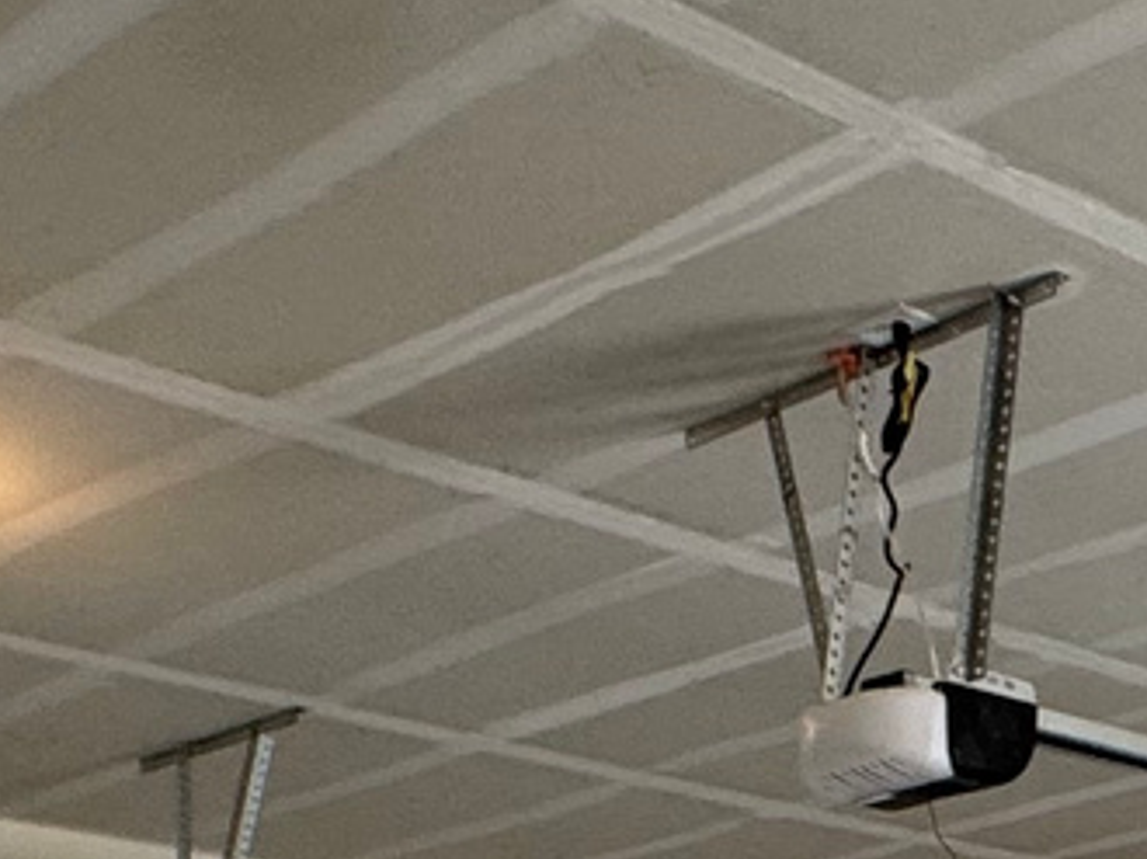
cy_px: 1468
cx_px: 1265
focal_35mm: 87
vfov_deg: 15.1
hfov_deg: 21.4
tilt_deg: +0.2
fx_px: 2881
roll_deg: +2.3
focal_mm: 2.22
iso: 160
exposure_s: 1/120
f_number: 2.2
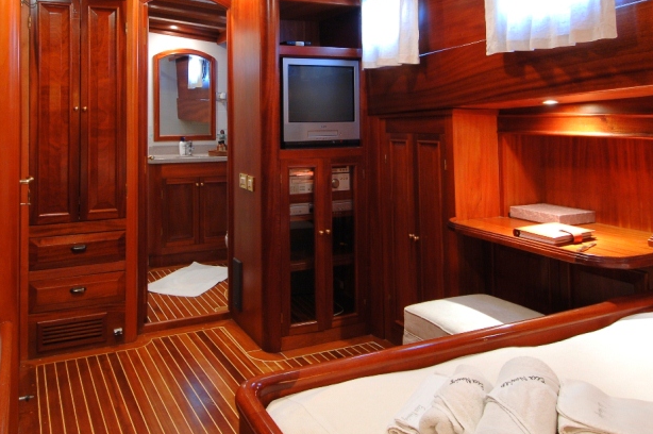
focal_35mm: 30
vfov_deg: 42.4
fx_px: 544
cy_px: 118
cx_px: 279
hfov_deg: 61.7
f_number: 5.6
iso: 200
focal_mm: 12
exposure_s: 1
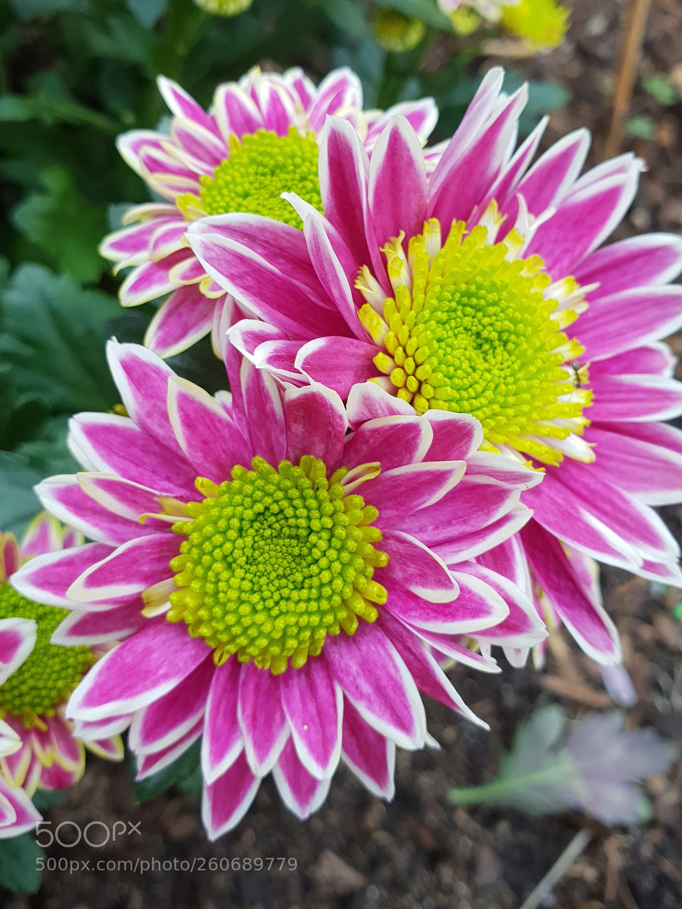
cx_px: 341
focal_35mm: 26
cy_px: 454
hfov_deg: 53.1
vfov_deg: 67.3
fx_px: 683
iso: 50
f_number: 2.4
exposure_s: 1/162
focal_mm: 4.3
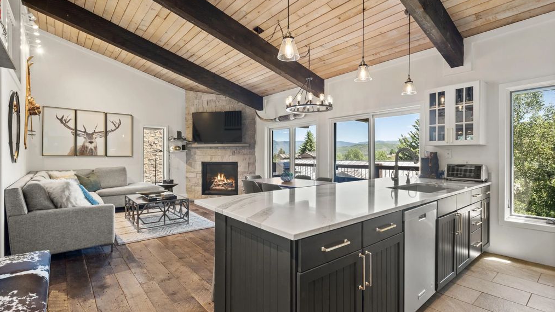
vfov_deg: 61.0
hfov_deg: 92.7
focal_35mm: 18
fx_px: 265
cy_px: 154
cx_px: 278
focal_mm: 17
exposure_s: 1/8
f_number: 7.1
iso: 640
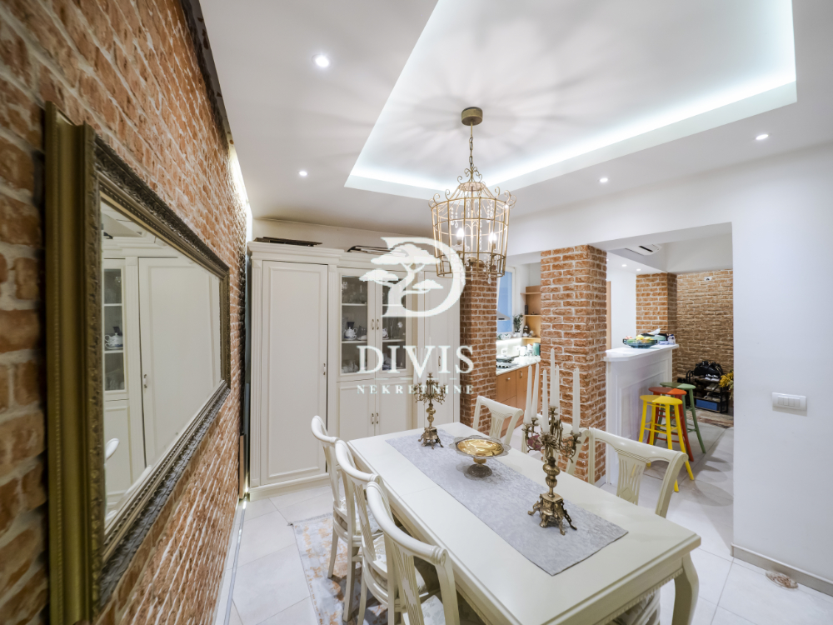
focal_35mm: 14
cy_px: 312
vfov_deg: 85.7
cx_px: 416
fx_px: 337
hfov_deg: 102.1
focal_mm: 7
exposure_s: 1/30
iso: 400
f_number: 4
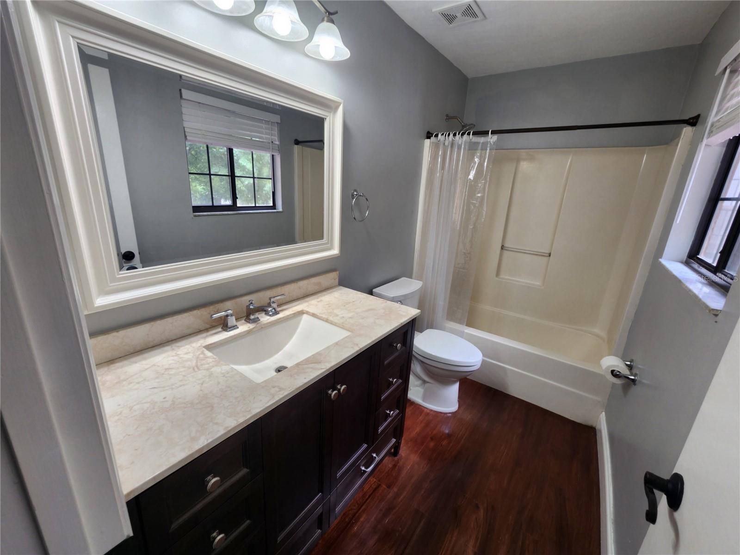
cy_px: 278
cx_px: 370
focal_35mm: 13
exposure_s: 1/60
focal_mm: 2.2
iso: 80
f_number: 2.2
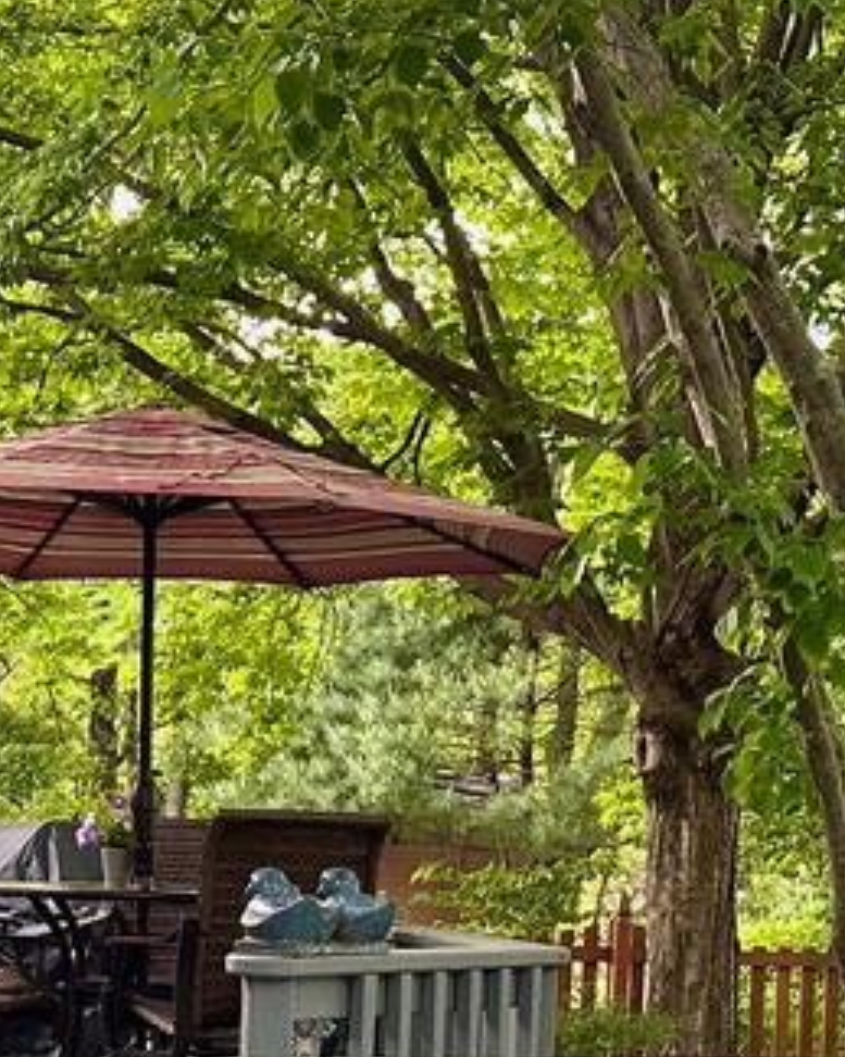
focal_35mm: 74
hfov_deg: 20.4
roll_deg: +0.0
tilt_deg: -5.4
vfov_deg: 24.6
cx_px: 124
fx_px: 2314
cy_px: 1037
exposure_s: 1/64
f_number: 1.78
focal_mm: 6.86
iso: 250
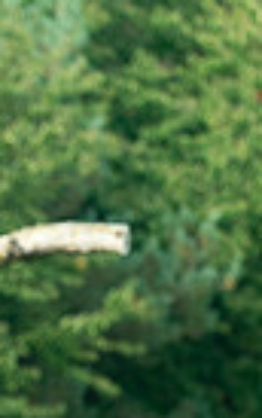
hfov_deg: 0.7
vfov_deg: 1.1
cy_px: 485
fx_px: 22037
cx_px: -487
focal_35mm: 1935
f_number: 4
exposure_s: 1/640
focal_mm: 300
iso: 250
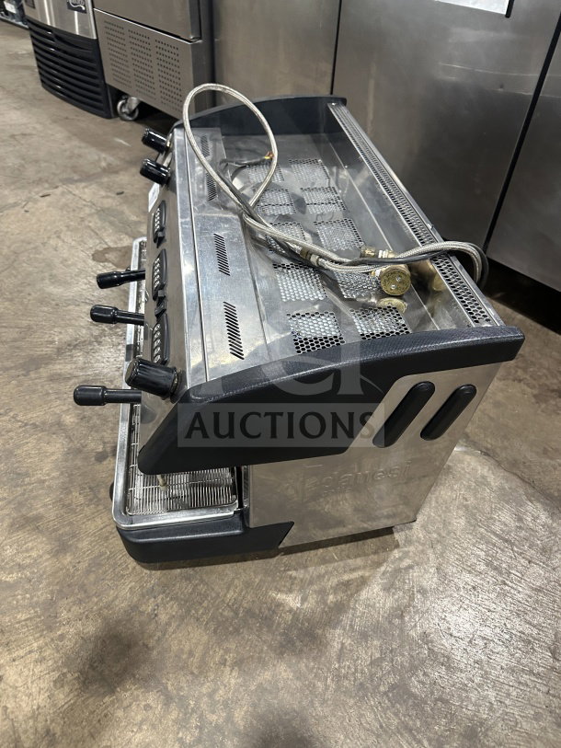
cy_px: 374
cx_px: 280
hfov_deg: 56.8
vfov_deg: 71.6
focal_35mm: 24
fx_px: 518
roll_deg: -2.2
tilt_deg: -44.1
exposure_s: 1/60
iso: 320
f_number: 1.78
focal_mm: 6.86
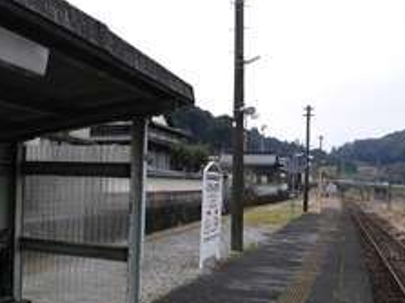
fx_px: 503
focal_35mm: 43
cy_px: 196
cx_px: 69
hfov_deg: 41.6
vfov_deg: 33.3
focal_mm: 12
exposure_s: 1/200
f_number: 4.5
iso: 320
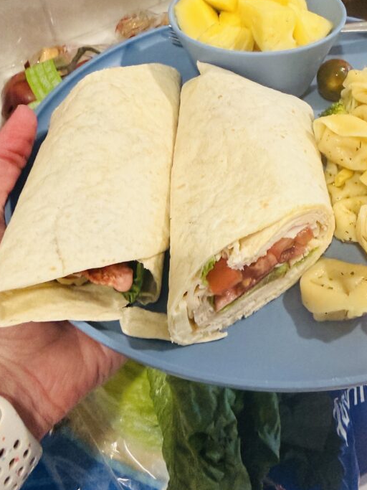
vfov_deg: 50.7
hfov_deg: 38.8
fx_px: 509
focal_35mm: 36
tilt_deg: -41.5
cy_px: 174
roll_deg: +2.0
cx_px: 269
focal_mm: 2.22
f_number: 2.2
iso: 500
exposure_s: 1/60
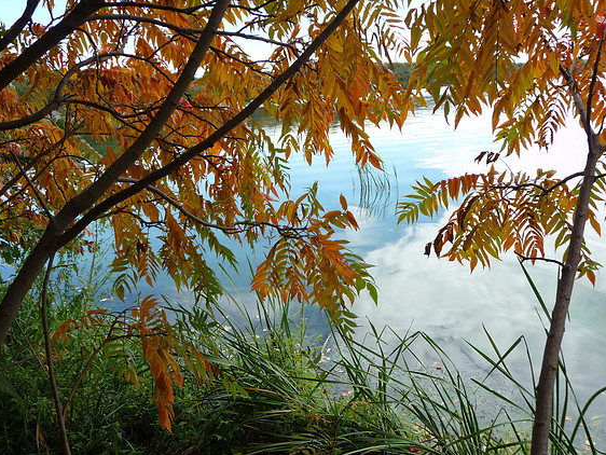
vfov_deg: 43.0
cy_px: 226
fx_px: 578
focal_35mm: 33
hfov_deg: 55.3
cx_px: 307
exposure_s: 1/250
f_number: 3.5
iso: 100
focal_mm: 5.3
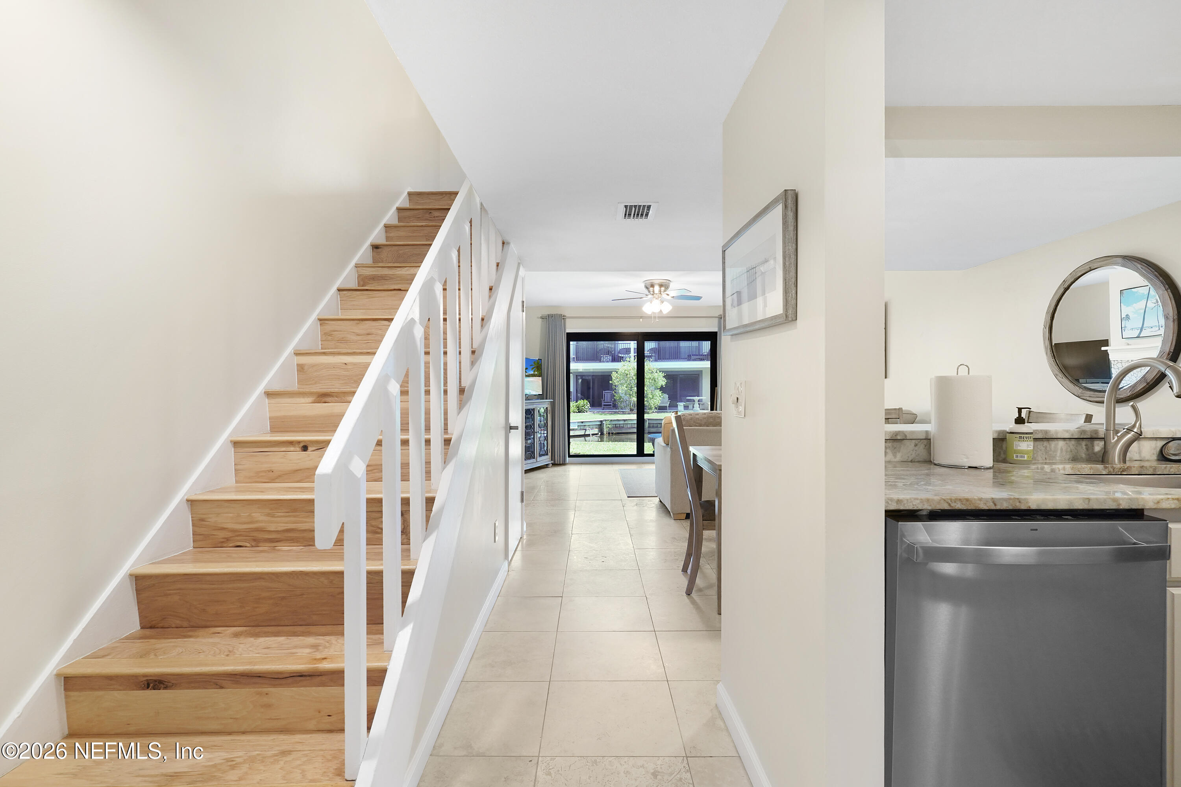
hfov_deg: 93.3
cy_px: 394
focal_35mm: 17
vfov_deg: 70.4
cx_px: 590
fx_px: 558
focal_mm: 17
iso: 800
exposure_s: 1/6
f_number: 8
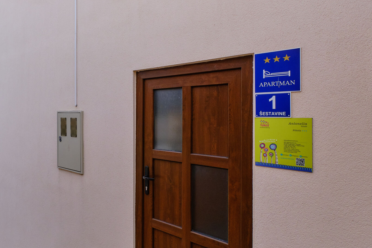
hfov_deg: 66.5
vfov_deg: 49.6
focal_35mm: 26
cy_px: 126
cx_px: 109
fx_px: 269
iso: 320
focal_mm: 10
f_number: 9
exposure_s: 1/350
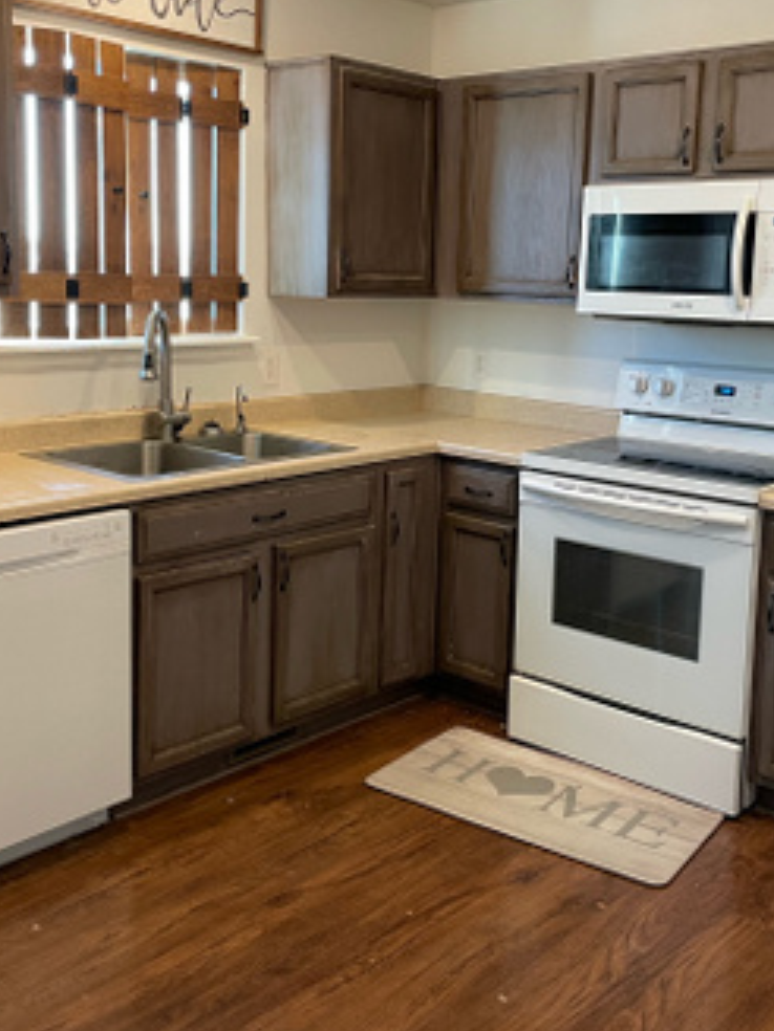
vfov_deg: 48.8
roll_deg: -1.2
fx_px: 1133
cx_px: 418
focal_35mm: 38
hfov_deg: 37.7
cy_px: 431
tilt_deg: -8.7
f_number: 1.6
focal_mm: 4.2
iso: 160
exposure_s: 1/60
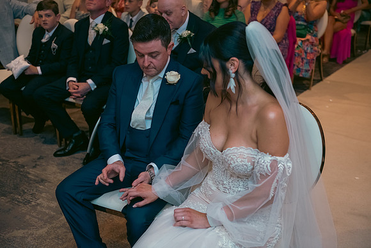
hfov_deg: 41.1
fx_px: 495
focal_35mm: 48
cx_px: 186
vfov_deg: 28.1
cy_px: 124
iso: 800
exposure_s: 1/160
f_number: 3.5
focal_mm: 48
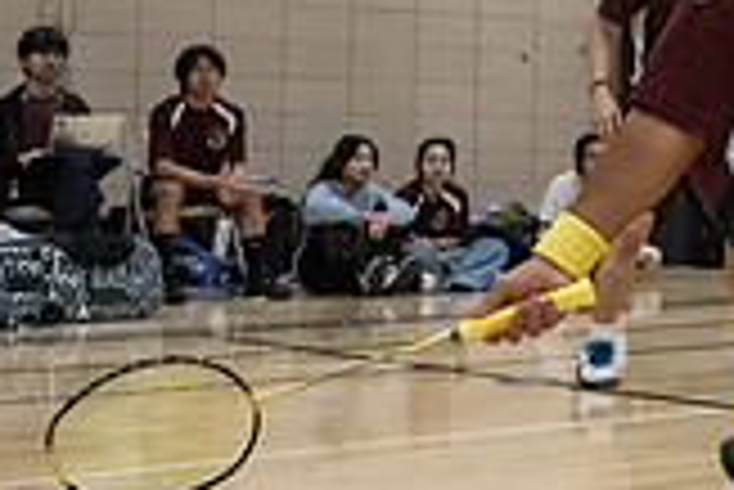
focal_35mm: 105
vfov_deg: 12.9
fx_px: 2143
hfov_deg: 17.9
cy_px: -7
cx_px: 1001
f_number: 3.5
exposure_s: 1/400
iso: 8000
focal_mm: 27
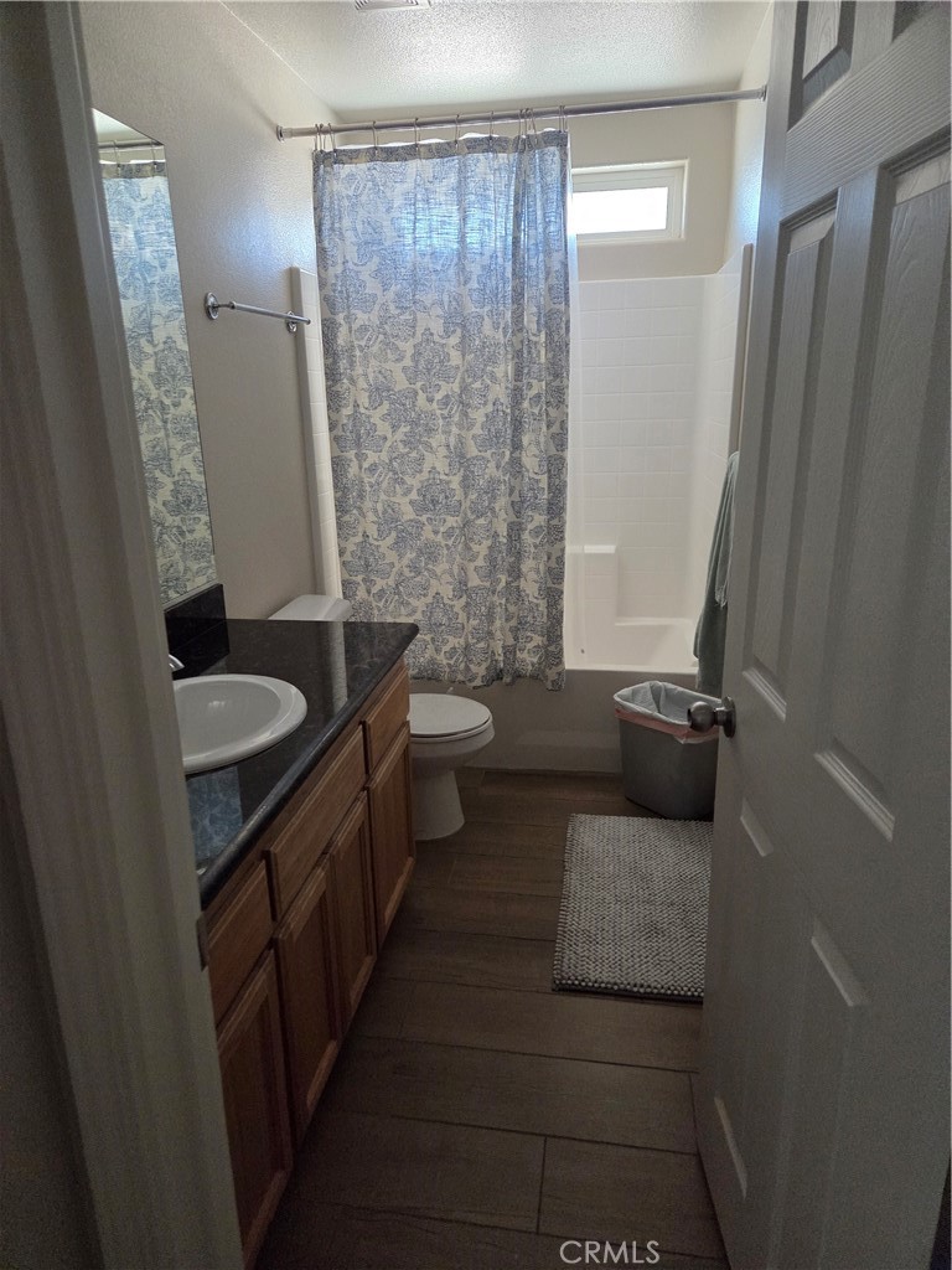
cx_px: 476
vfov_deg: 73.9
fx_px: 843
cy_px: 635
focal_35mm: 23
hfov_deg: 58.9
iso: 640
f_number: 1.8
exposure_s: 1/120
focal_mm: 5.4
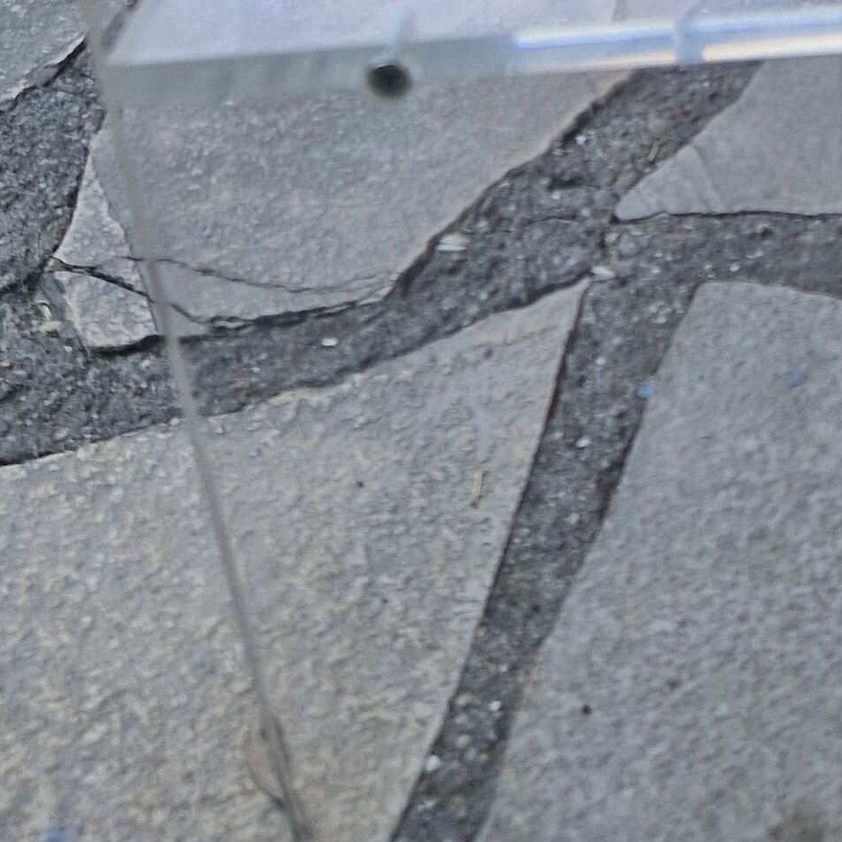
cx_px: 913
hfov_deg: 19.6
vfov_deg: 17.3
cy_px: -590
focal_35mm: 85
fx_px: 2339
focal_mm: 5.4
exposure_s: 1/228
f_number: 1.8
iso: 50
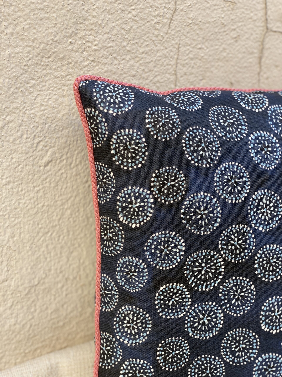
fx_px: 565
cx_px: 141
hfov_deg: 28.0
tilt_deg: -22.1
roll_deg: -2.2
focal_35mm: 52
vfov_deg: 36.8
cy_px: 188
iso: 40
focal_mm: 6
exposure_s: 1/122
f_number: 2
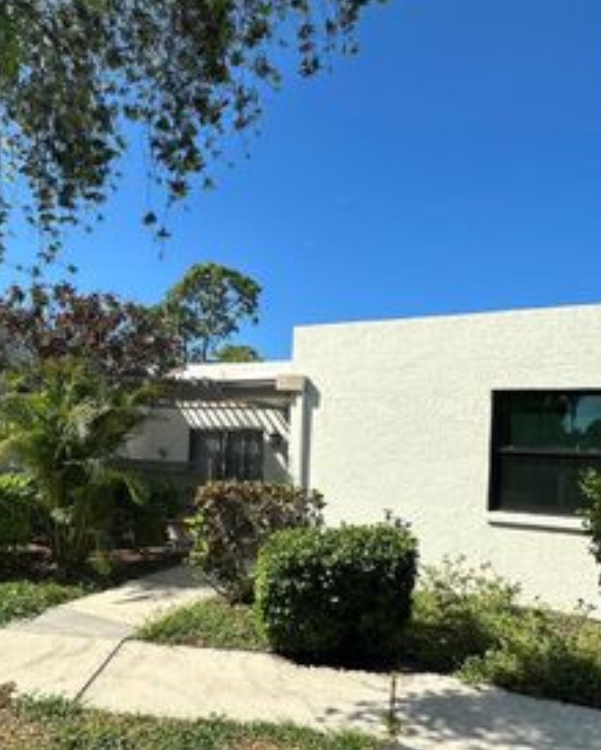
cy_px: 449
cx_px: 233
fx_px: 555
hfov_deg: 56.3
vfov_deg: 67.4
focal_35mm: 25
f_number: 2.2
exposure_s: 1/2747
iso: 50
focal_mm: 2.22
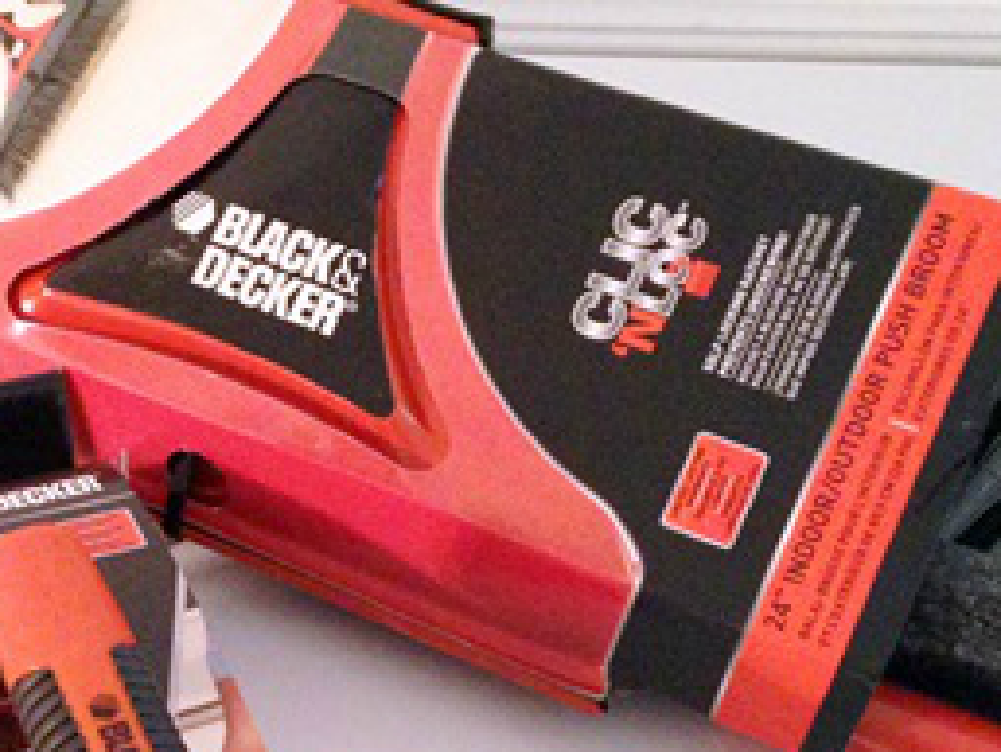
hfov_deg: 25.1
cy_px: 627
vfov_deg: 18.9
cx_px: 269
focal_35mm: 77
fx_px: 2228
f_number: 2.4
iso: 500
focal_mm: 4.12
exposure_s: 1/15
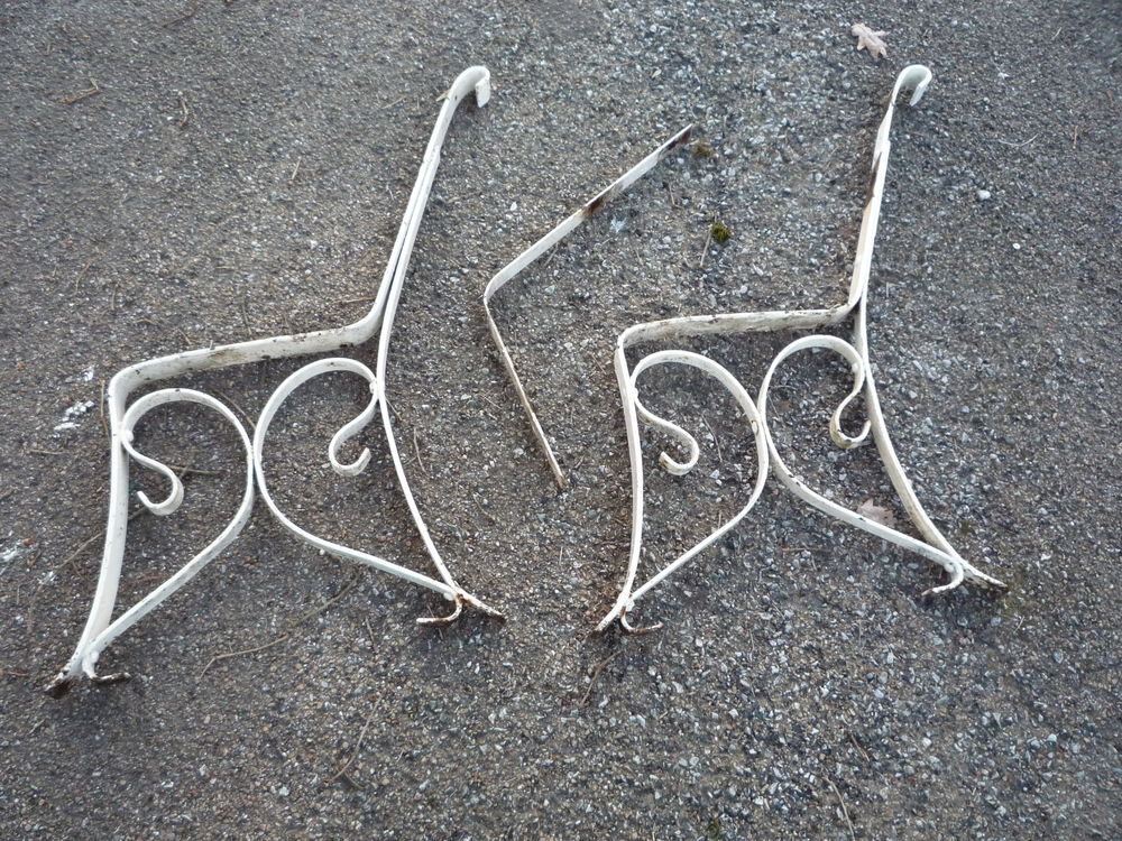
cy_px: 420
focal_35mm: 30
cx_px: 561
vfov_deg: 46.8
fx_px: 972
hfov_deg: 60.0
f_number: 3.3
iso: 250
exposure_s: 1/30
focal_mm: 5.2
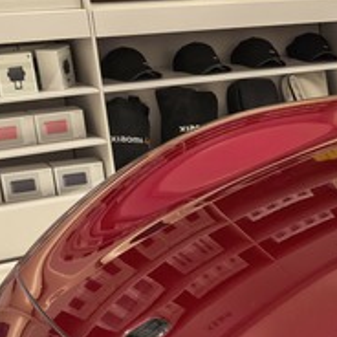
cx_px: 647
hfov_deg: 15.8
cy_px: 294
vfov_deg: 19.0
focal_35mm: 90
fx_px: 991
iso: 50
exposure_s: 1/147
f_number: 2
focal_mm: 6.98
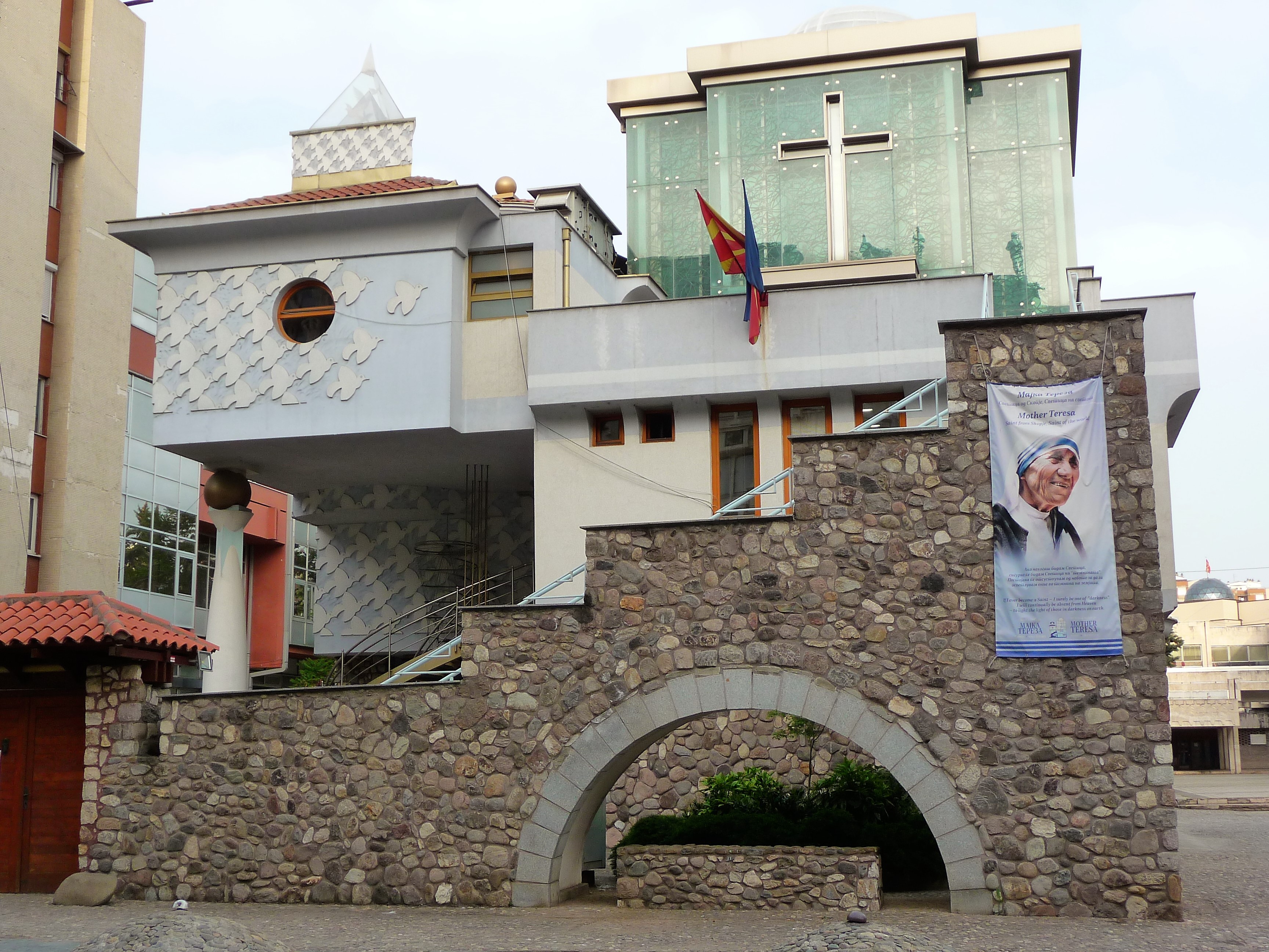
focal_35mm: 43
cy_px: 476
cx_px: 634
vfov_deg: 33.6
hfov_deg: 43.9
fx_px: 1576
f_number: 4
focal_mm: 7.1
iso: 160
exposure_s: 1/200
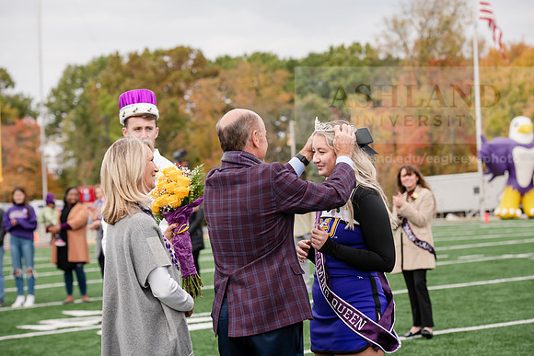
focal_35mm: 100
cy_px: 178
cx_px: 267
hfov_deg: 20.4
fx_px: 1484
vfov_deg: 13.7
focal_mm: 100
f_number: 5
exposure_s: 1/640
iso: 320
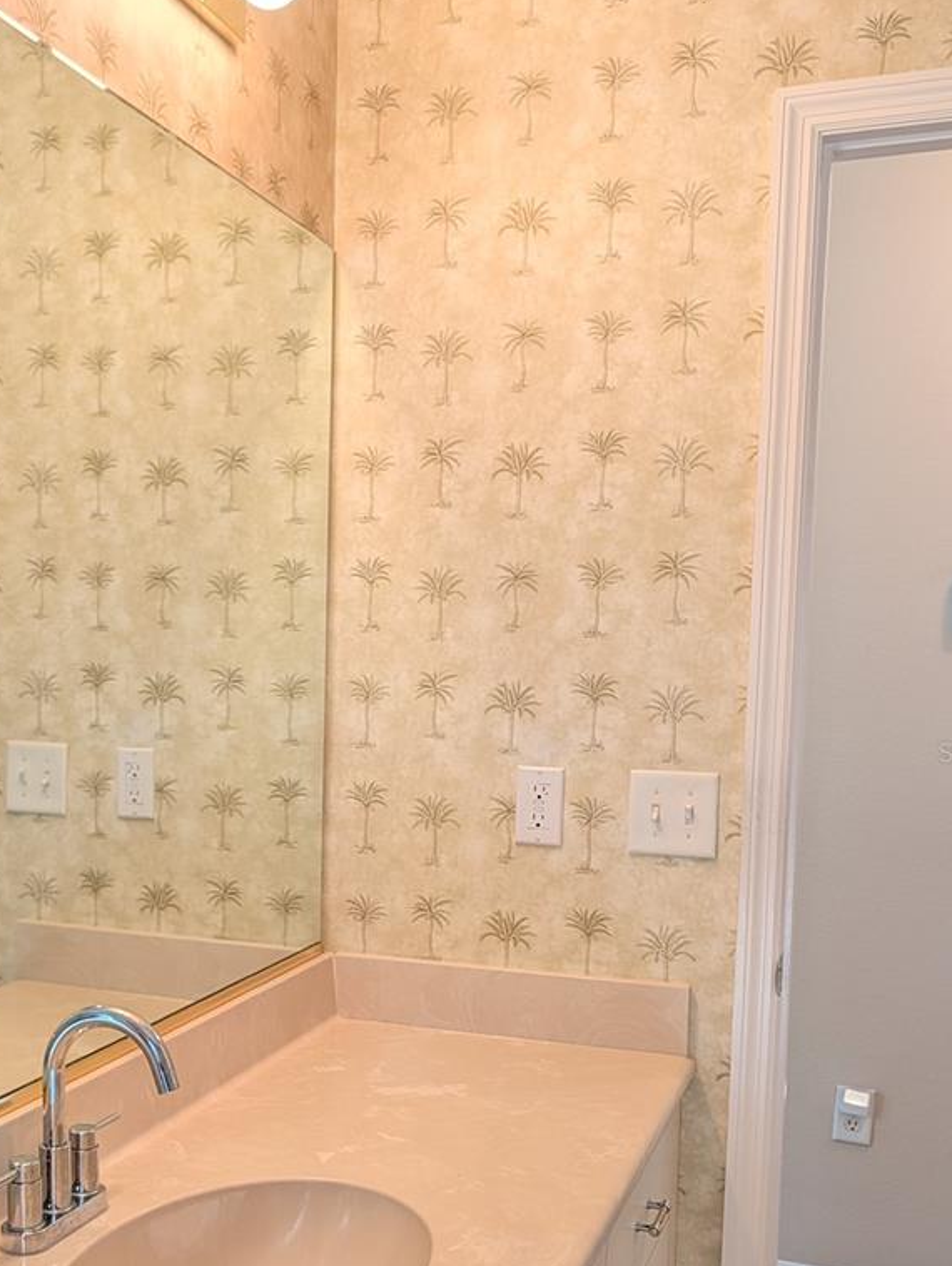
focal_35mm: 38
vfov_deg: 48.7
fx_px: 1391
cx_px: 303
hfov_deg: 37.3
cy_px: 752
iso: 44
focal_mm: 6.9
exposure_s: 1/120
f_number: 1.68
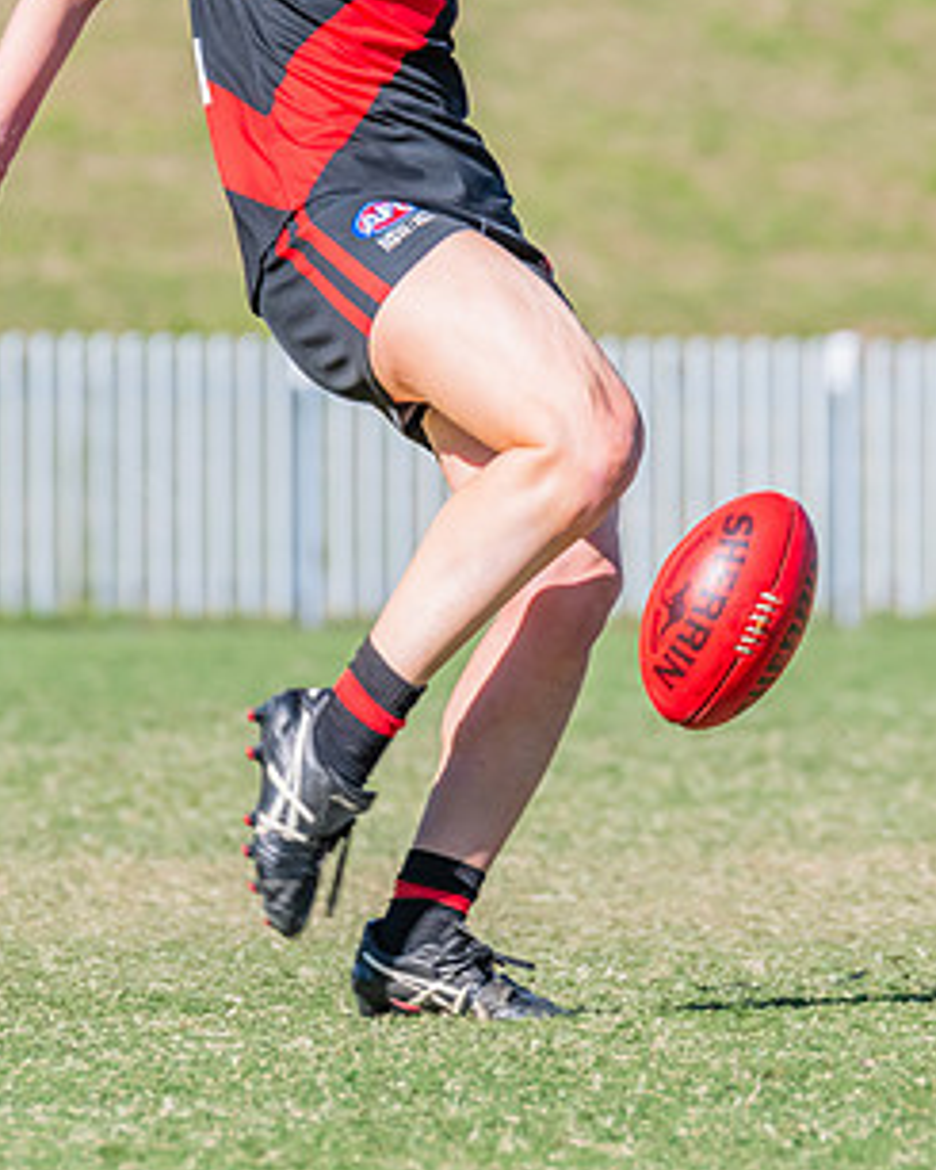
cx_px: 730
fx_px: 30838
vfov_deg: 2.2
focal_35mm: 891
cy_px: 329
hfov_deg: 1.7
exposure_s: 1/1250
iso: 800
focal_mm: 420
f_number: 10
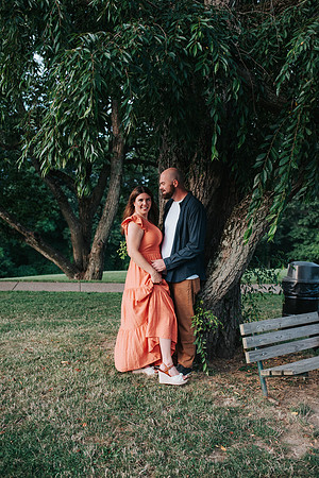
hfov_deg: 37.9
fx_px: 465
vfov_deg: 54.4
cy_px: 239
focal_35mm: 35
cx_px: 160
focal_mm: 35
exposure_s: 1/1250
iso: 1000
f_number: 2.8
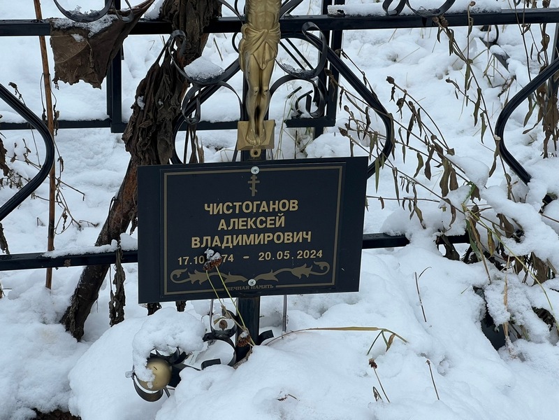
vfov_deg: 19.1
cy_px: 210
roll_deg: -1.4
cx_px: 280
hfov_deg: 25.3
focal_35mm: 77
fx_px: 1243
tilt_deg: -25.7
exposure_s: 1/99
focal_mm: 9
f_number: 2.8
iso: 32
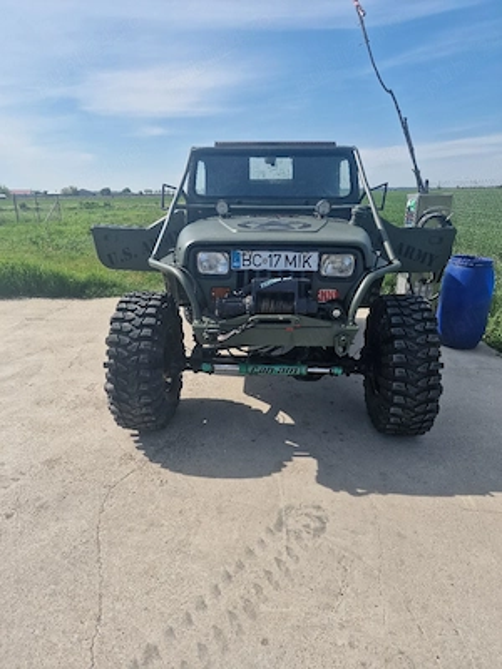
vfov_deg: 73.9
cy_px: 334
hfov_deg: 58.9
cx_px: 251
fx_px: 445
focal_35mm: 23
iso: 50
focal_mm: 6.4
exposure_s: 1/1429
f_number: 1.8
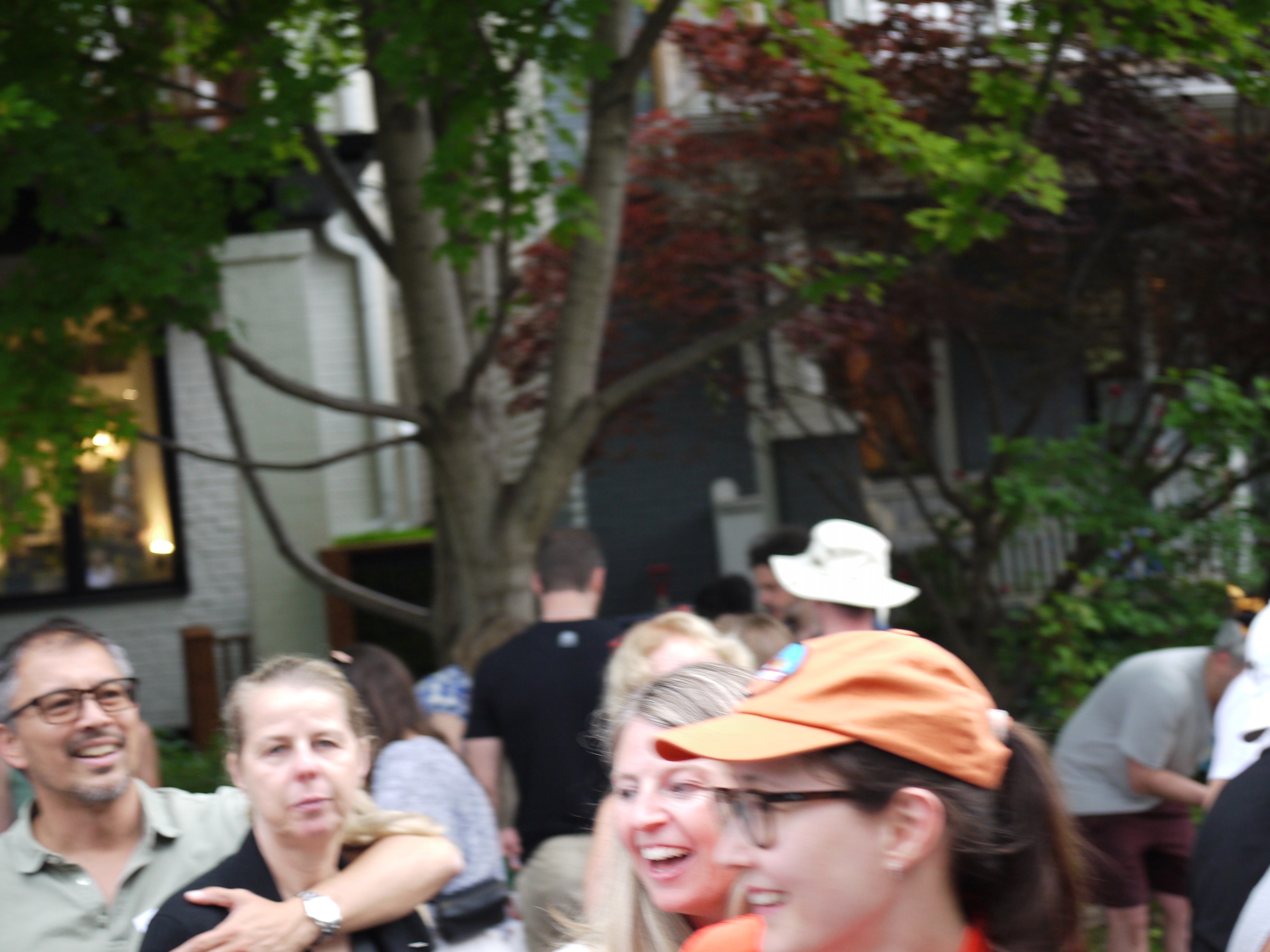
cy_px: 476
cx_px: 635
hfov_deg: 27.8
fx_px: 2568
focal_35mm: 70
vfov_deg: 21.0
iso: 320
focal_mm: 35
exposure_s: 1/125
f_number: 2.8
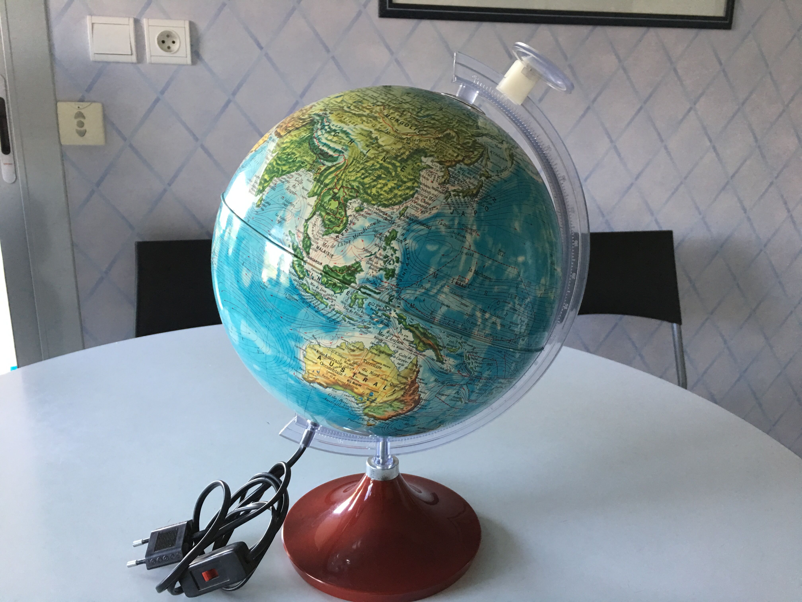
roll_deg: -1.9
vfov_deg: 48.2
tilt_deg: -15.2
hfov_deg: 61.7
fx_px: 672
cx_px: 401
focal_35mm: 29
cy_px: 301
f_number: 2.2
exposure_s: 1/17
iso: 64
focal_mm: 4.15
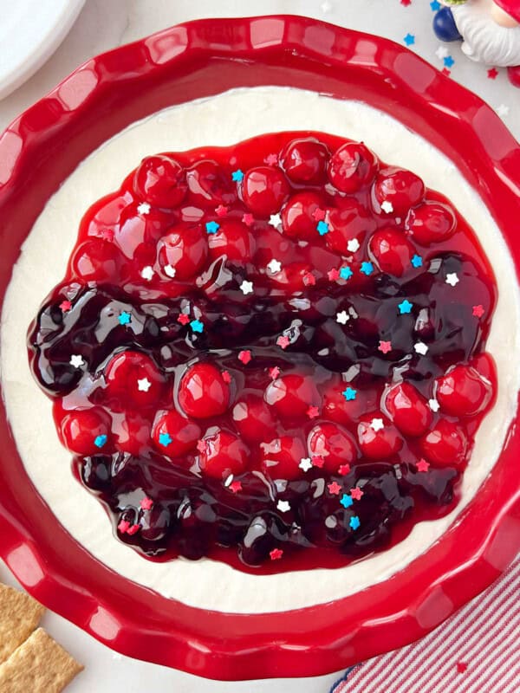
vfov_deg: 51.4
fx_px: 721
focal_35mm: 36
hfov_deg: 39.7
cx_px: 260
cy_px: 346
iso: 125
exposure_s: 1/204
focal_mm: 6.8
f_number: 1.8
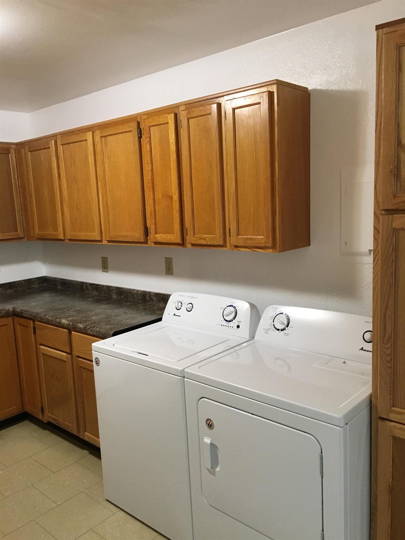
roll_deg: +3.3
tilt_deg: -8.1
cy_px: 270
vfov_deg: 61.7
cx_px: 202
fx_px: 452
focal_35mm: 29
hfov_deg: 48.2
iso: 125
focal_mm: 4.15
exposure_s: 1/30
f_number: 2.2
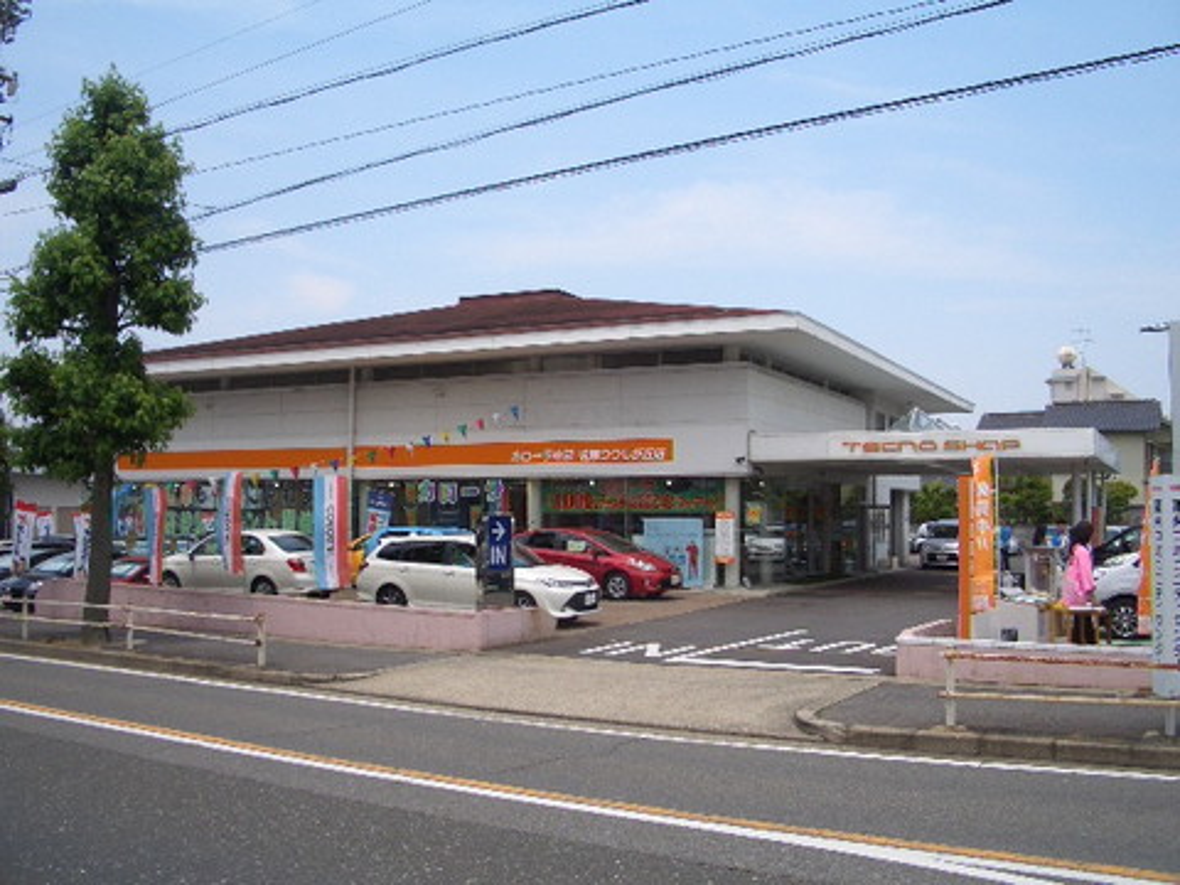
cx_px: 590
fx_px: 1193
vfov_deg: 40.7
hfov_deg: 52.6
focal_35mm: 35
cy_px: 442
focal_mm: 5.8
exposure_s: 1/400
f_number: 4.3
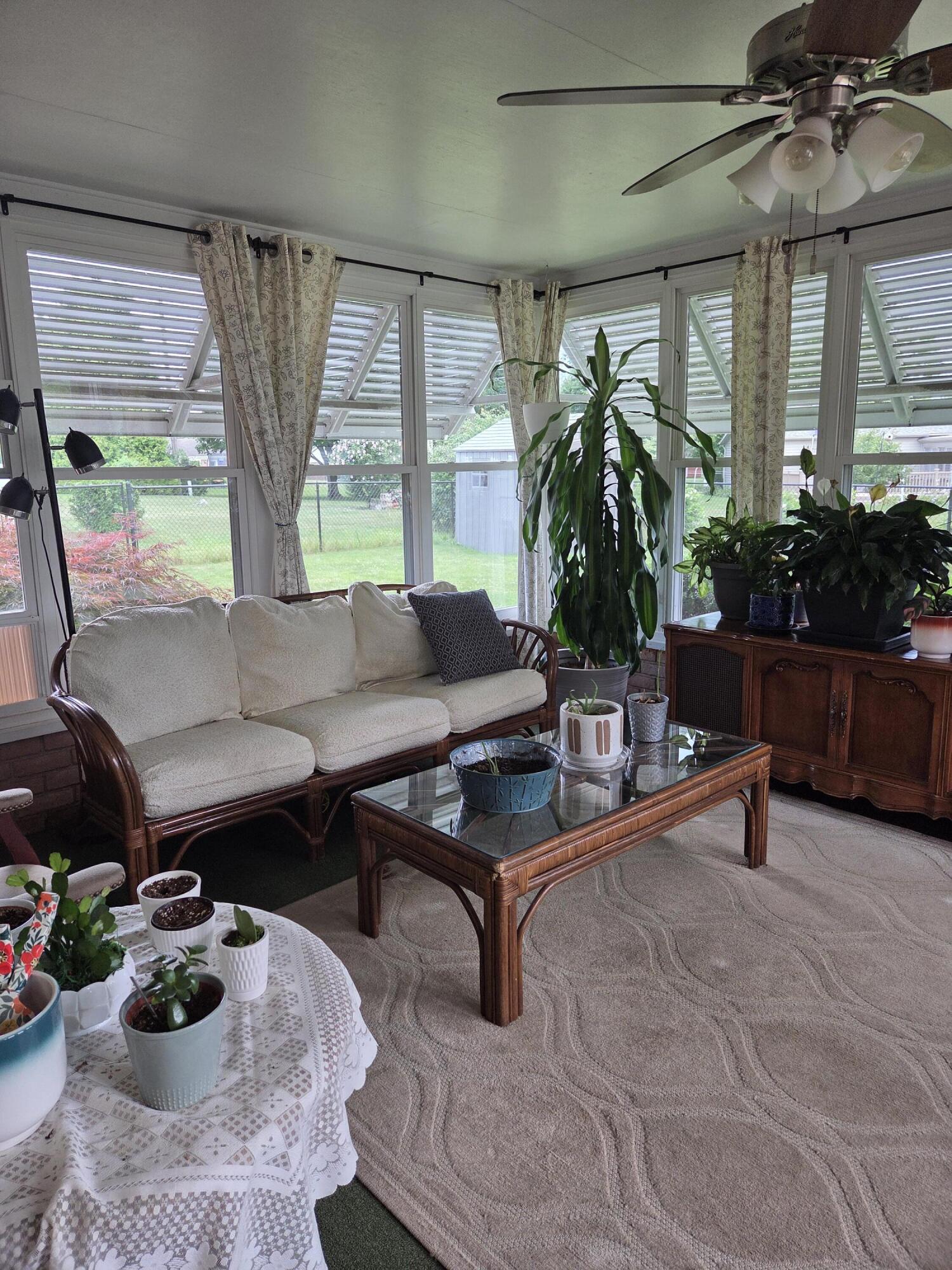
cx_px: 476
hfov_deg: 58.9
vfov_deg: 73.9
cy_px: 635
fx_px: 843
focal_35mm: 23
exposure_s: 1/120
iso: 80
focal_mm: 5.4
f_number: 1.8
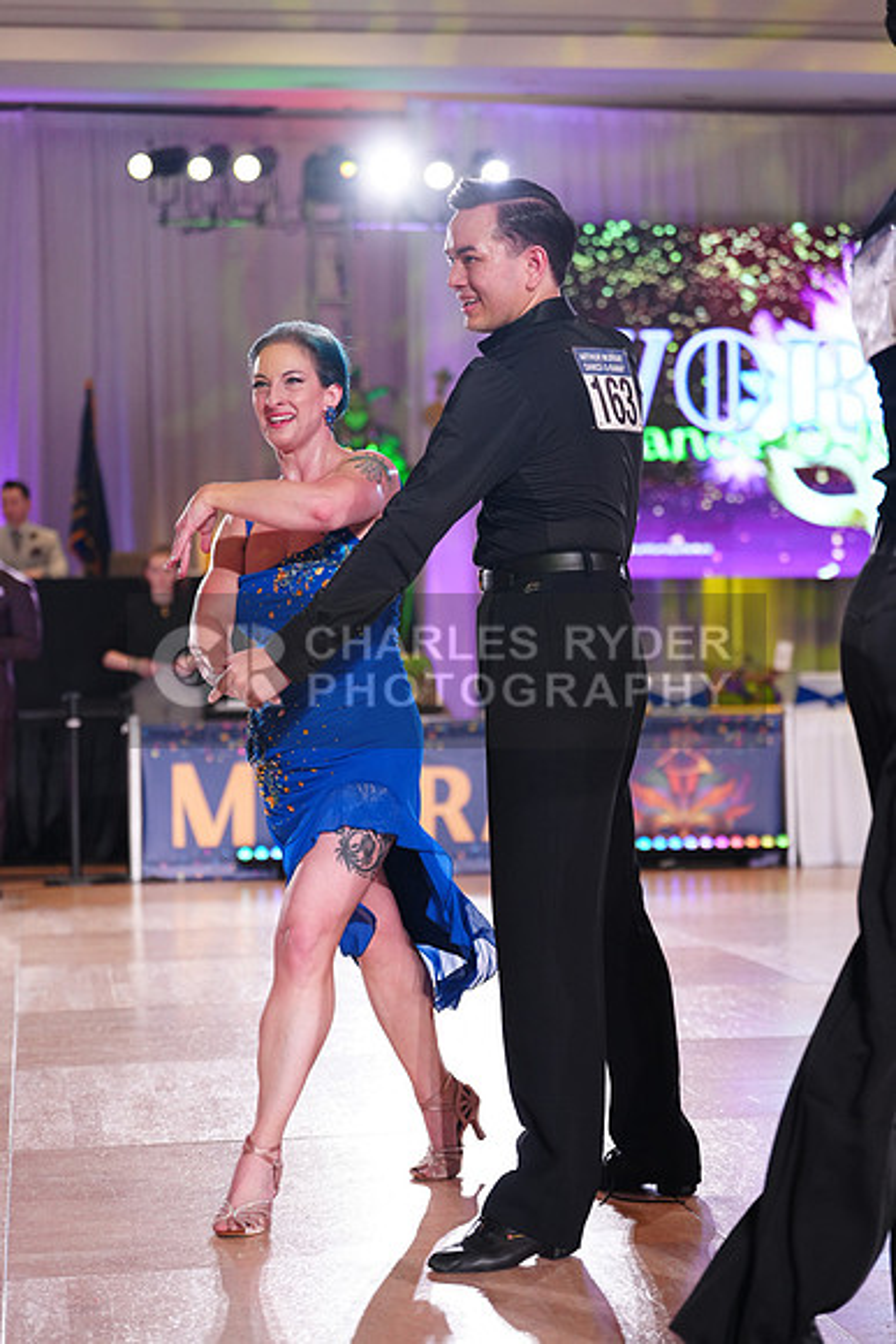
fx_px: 2612
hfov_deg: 19.5
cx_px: 448
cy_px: 672
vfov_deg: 28.8
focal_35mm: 70
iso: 2000
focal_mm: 70
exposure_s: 1/640
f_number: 2.8
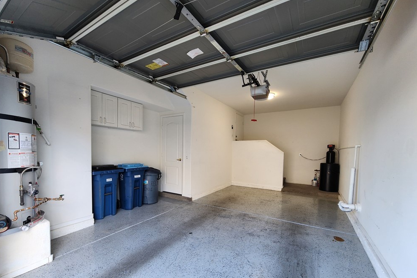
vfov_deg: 80.7
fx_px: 162
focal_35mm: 14
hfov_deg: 104.3
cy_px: 159
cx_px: 204
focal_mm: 2.2
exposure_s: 1/60
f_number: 2.2
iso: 125
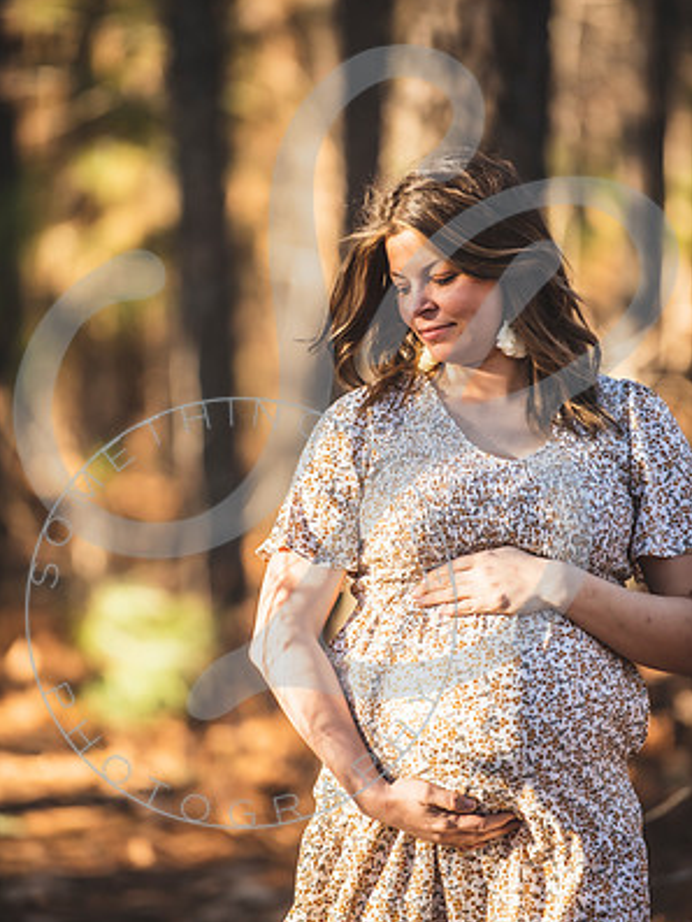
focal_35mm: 218
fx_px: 5808
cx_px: 346
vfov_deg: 9.1
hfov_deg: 6.8
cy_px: 437
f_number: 2.8
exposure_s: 1/400
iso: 320
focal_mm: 200
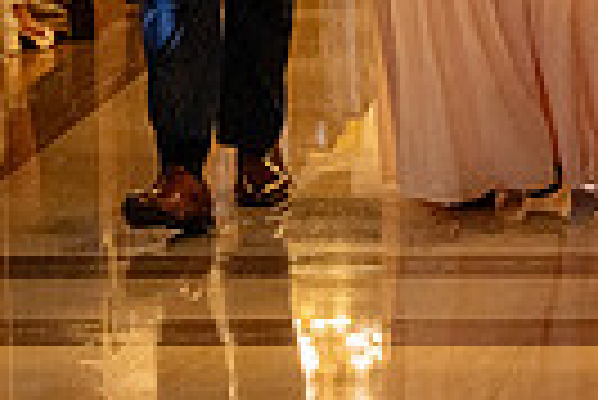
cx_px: 189
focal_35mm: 305
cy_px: -258
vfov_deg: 4.5
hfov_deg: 6.7
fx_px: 5072
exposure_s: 1/200
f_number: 4.5
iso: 2000
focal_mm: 70
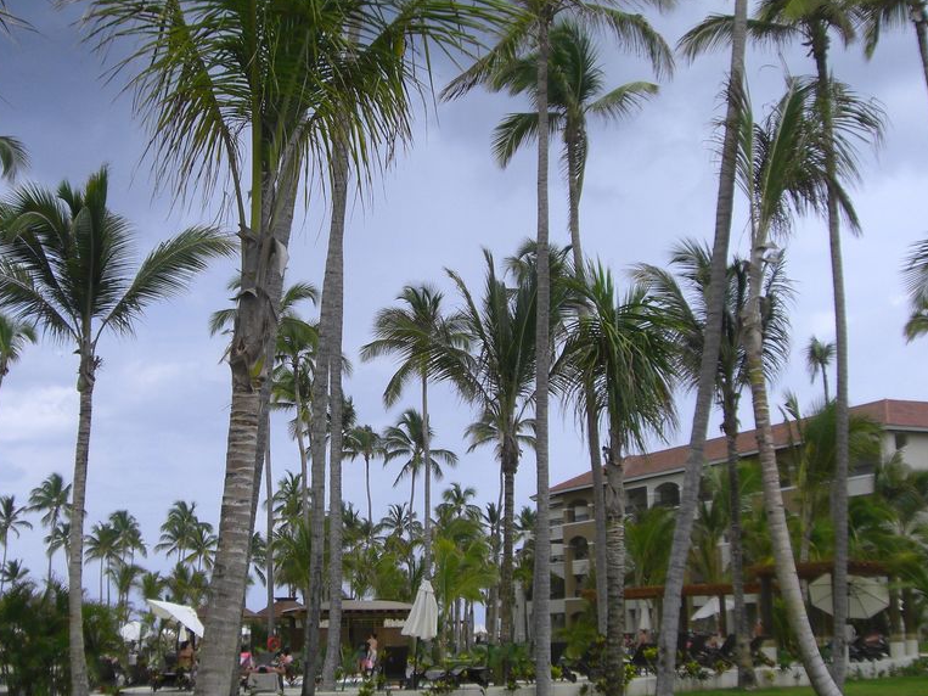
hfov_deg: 37.4
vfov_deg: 28.6
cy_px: 336
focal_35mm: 51
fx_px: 1367
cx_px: 372
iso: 64
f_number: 8
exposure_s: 1/125
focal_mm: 6.2
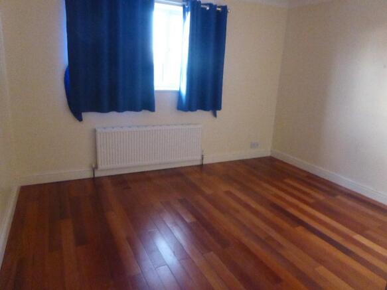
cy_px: 145
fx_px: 279
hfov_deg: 69.4
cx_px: 194
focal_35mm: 25
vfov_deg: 54.9
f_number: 3.3
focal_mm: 4.3
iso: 1600
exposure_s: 1/30
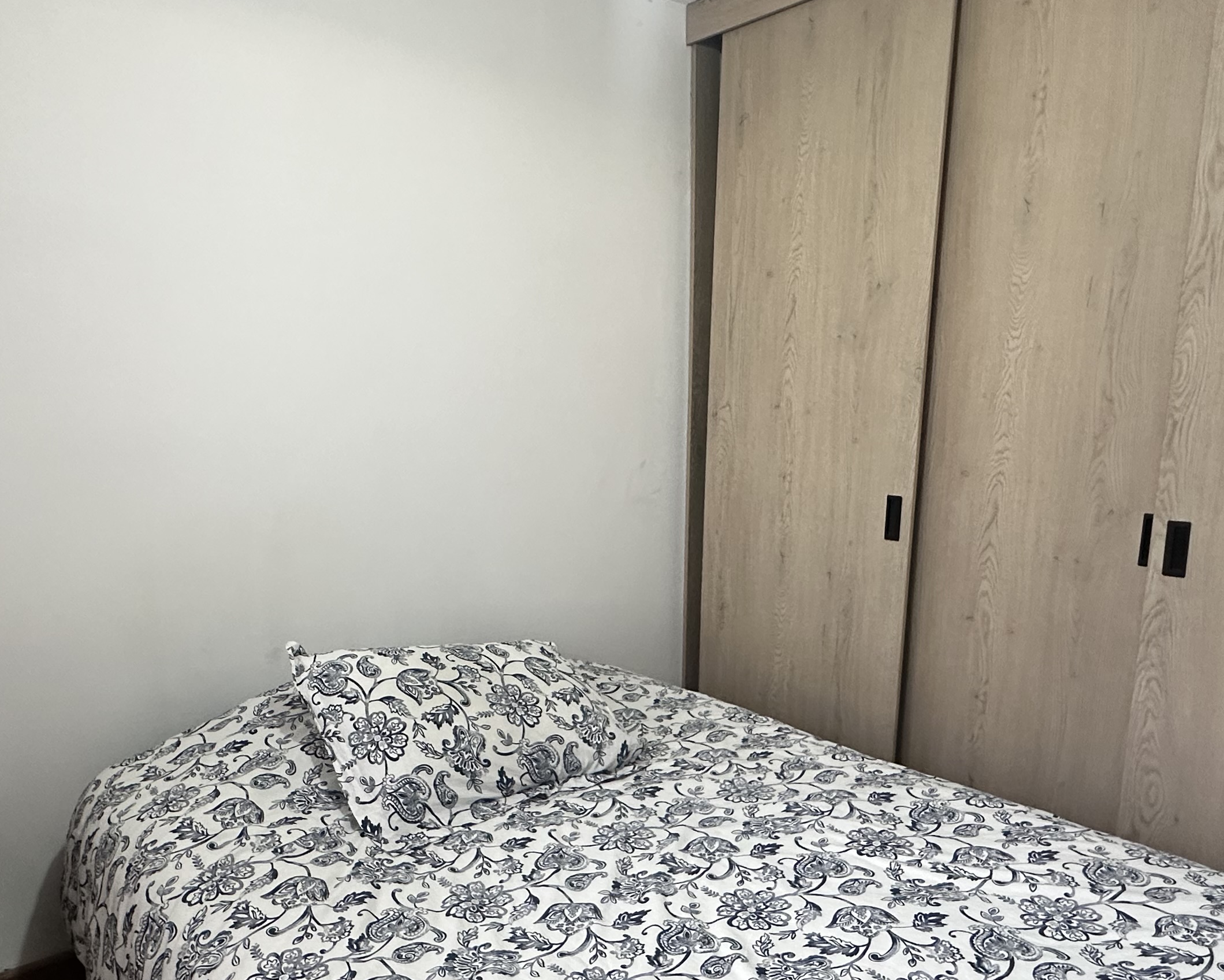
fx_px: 942
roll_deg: +0.2
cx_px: 522
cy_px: 586
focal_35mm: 26
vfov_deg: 54.6
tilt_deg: -12.0
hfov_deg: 65.7
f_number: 2.2
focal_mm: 2.22
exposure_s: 1/120
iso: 250
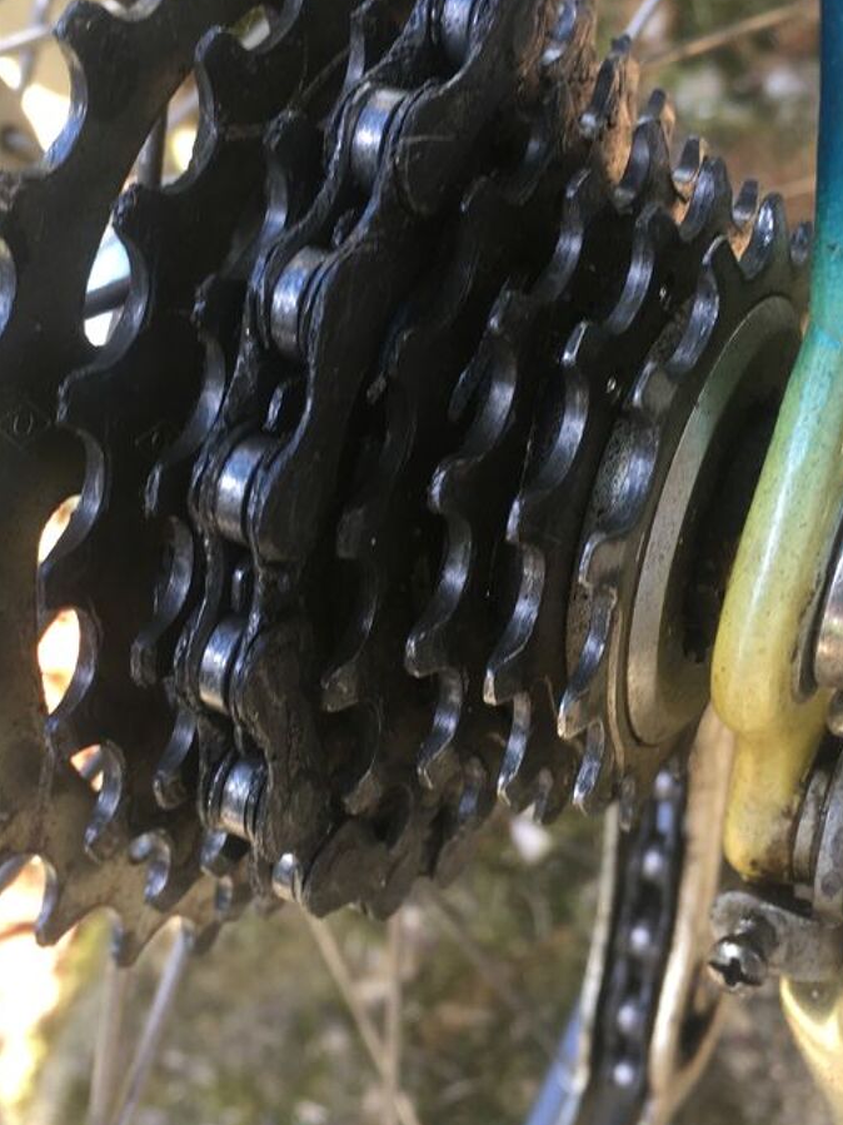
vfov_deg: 43.8
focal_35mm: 43
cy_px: 495
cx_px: 444
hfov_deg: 33.6
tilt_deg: -70.0
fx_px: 1397
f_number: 2.2
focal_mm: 4.15
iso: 25
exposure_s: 1/50
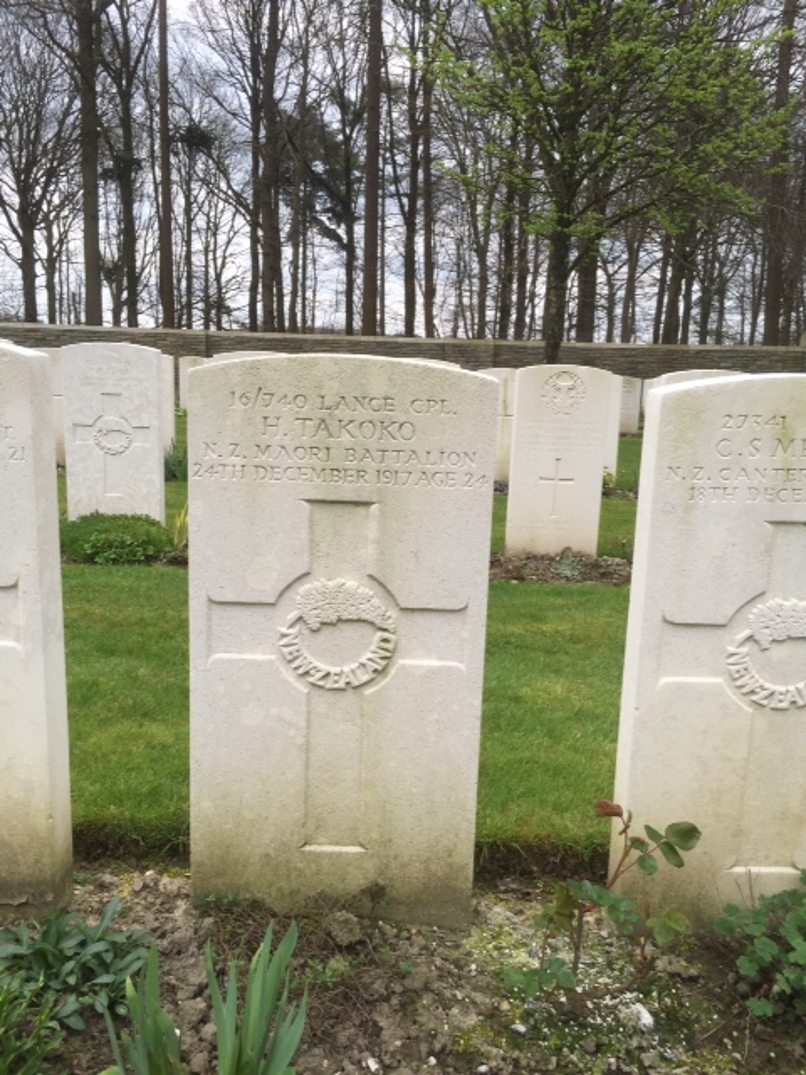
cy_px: 538
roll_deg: -1.3
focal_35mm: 29
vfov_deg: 61.7
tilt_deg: -9.5
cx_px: 403
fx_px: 900
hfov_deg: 48.2
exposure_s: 1/482
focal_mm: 4.15
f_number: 2.2
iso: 32
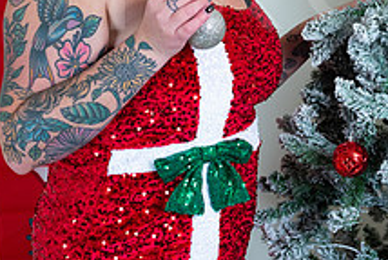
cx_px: 370
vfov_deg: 14.1
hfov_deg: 20.9
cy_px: -21
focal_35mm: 95
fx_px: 1025
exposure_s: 1/500
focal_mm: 35
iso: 400
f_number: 5
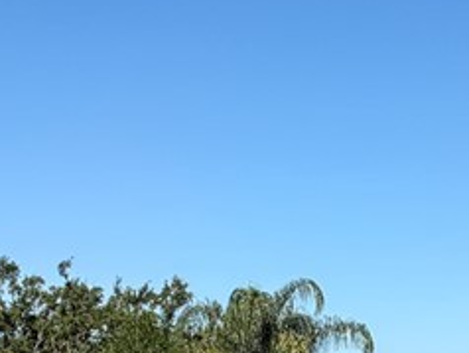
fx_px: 1275
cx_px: 363
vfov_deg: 15.0
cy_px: 463
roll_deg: -2.2
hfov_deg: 20.6
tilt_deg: -1.9
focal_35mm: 94
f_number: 2.2
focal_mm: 2.22
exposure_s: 1/770
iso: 20
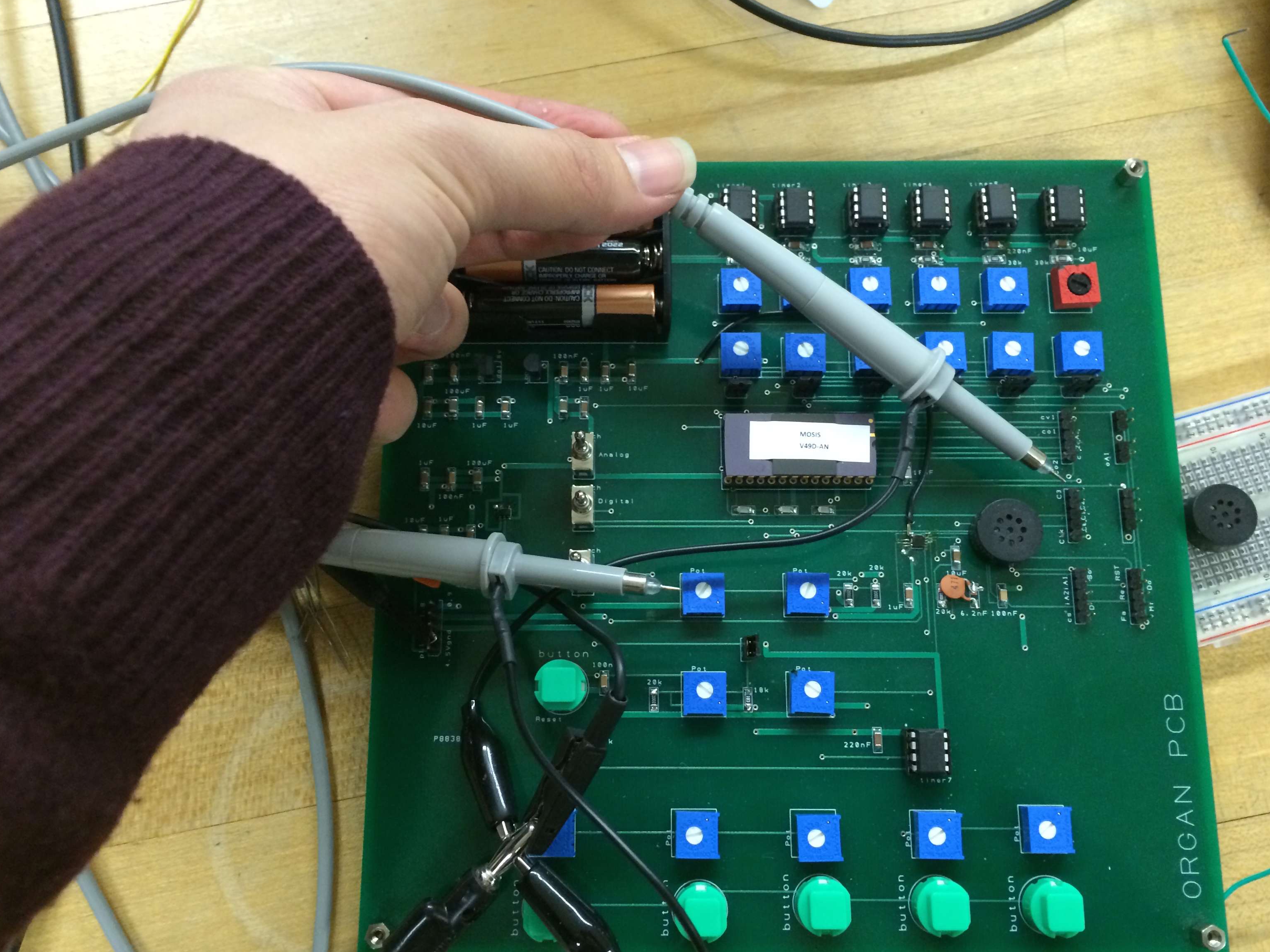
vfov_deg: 44.2
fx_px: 1174
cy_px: 495
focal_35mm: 32
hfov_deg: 56.8
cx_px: 627
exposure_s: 1/30
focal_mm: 4.12
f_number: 2.2
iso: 250
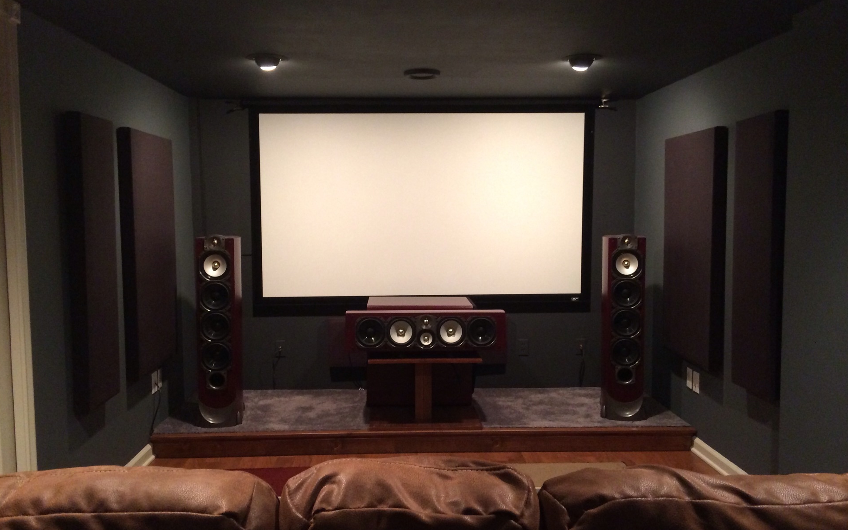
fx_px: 739
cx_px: 423
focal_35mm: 32
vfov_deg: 39.4
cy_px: 266
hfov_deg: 59.7
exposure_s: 1/20
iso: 320
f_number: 2.2
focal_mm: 4.12
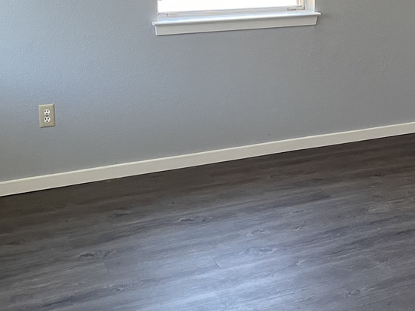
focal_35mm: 68
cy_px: 55
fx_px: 815
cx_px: 387
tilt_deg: -11.6
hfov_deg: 27.4
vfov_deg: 21.3
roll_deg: -1.5
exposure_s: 1/60
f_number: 1.6
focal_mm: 4.2
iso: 80
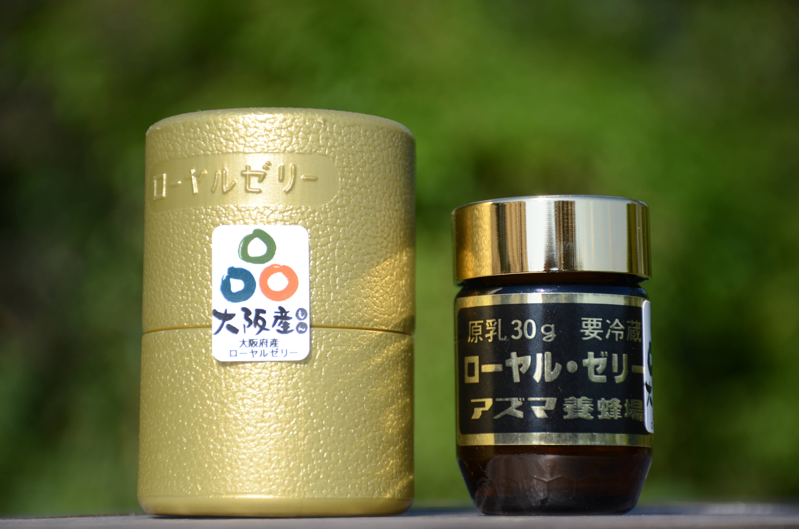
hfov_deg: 18.2
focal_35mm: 112
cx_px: 400
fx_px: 2492
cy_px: 264
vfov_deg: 12.1
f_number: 5
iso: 100
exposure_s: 1/500
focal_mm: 75
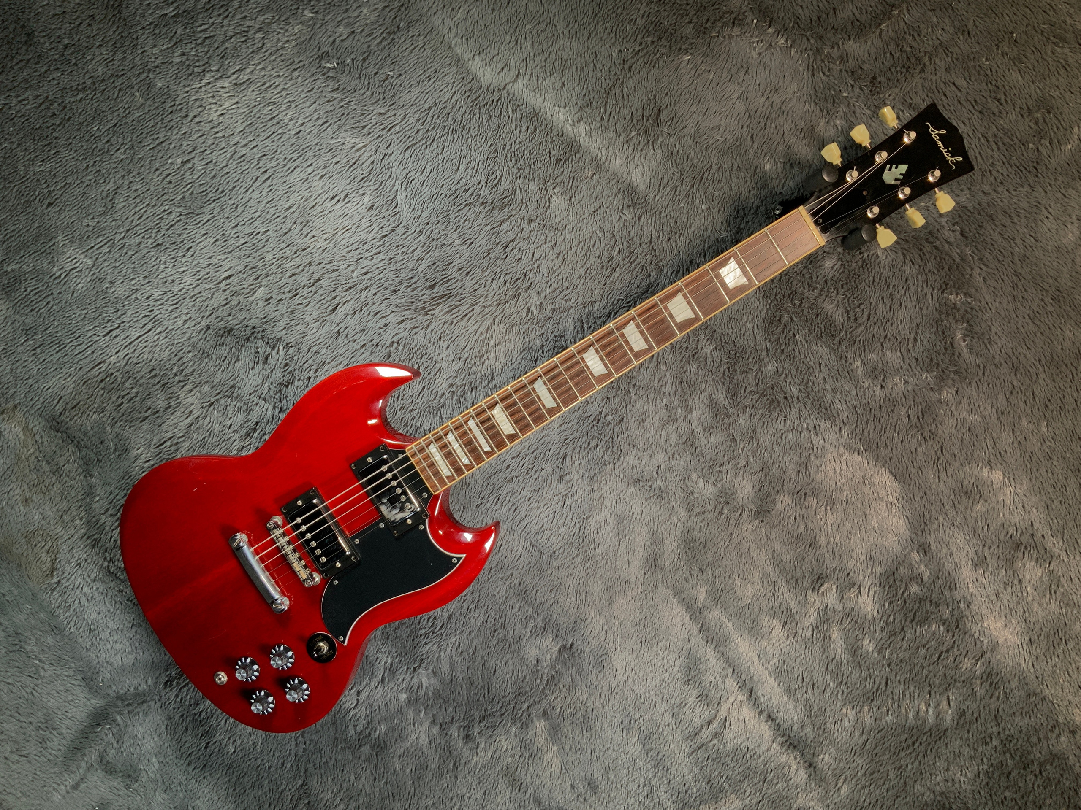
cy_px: 405
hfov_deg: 61.7
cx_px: 540
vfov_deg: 48.2
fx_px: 906
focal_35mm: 29
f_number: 1.8
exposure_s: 1/104
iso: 32
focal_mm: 3
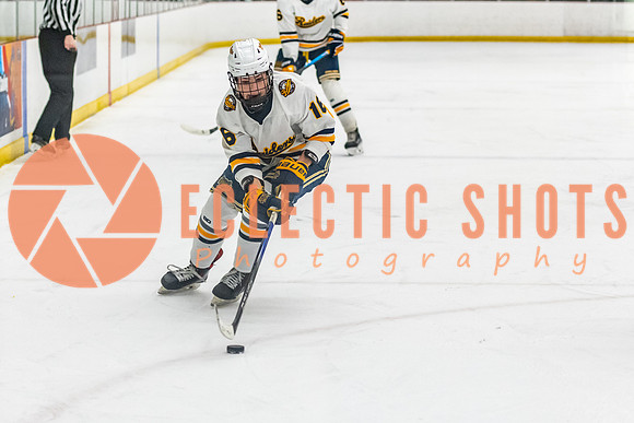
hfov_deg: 15.7
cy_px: 198
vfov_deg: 10.5
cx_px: 314
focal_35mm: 131
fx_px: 2305
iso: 3200
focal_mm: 75
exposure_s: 1/800
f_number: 2.8
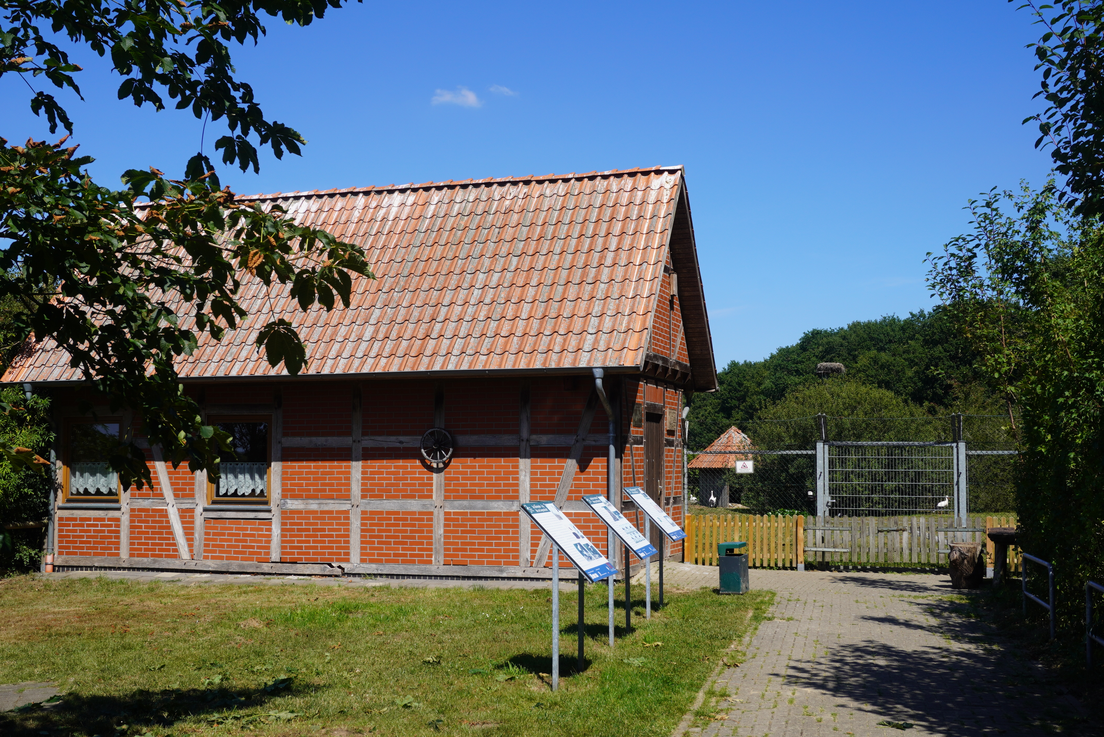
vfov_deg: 30.9
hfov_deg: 44.9
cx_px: 552
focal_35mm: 44
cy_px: 368
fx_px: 1335
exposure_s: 1/160
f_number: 11
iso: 100
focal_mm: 29
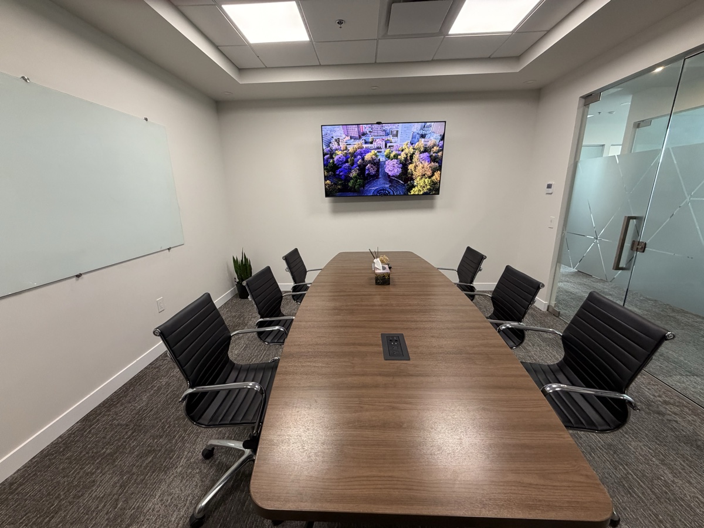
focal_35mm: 14
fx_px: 285
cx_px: 352
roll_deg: +1.7
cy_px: 264
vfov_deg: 85.7
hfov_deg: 102.1
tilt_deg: -15.4
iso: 320
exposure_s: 1/120
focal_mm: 2.22
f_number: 2.2
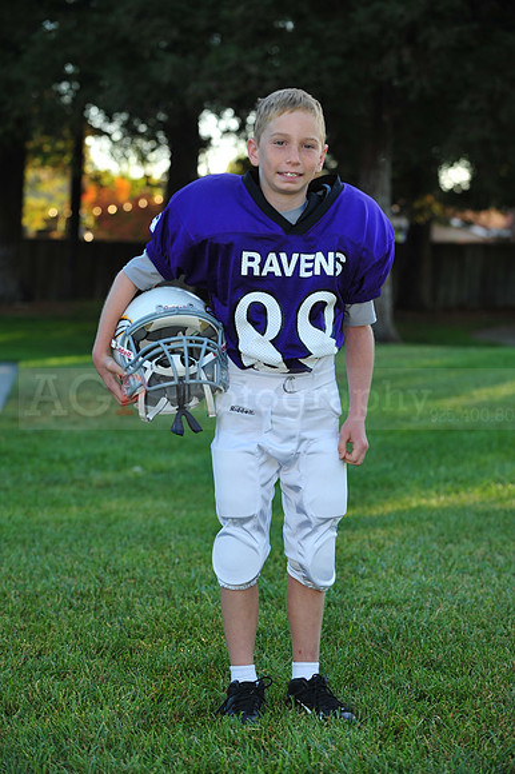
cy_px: 387
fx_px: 2041
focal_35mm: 95
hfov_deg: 14.4
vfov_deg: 21.5
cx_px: 258
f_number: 4.5
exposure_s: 1/125
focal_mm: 95
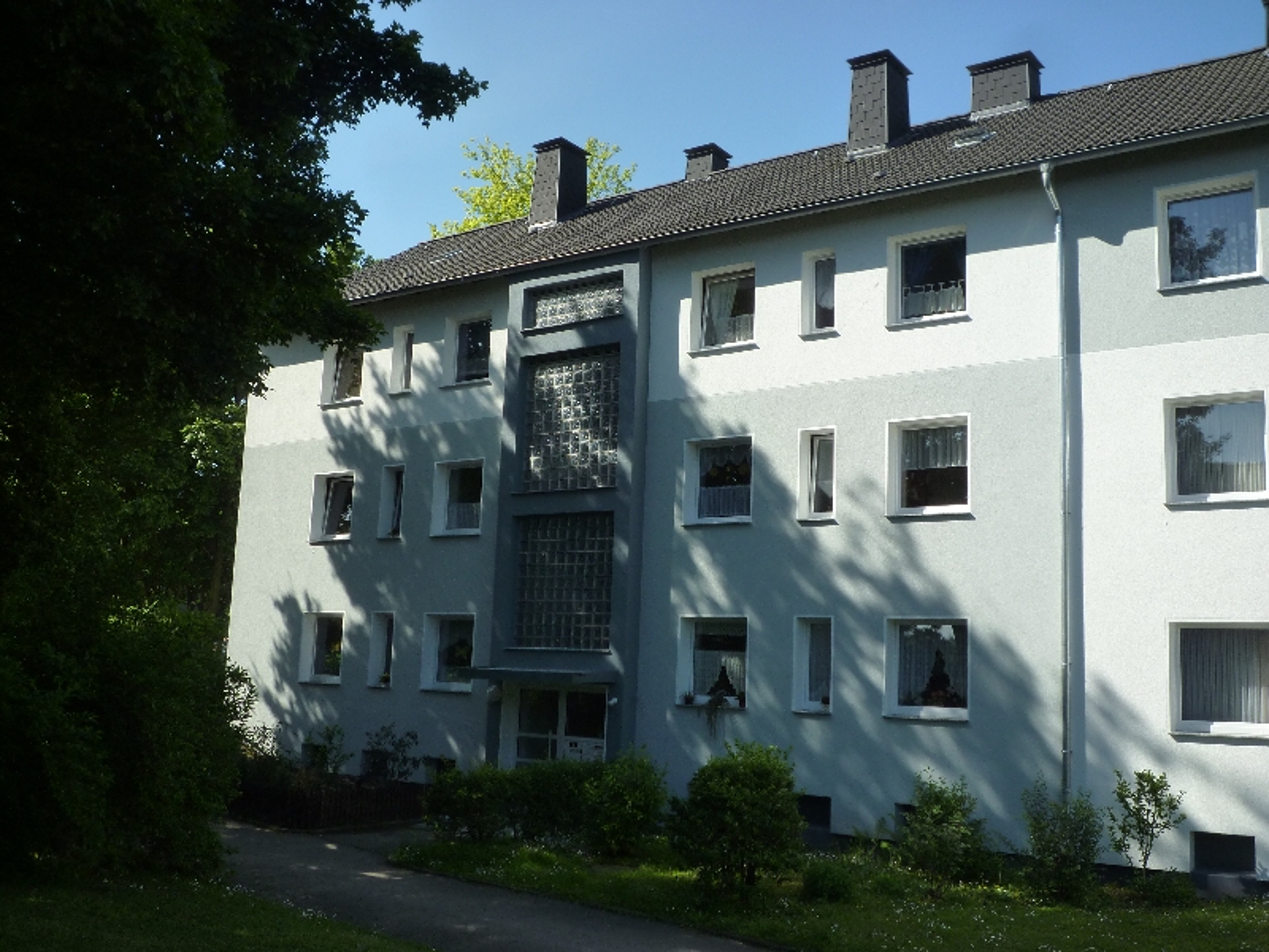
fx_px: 1320
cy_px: 476
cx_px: 634
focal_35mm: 36
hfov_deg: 51.4
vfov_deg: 39.7
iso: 125
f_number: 3.8
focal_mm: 6.3
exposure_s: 1/640
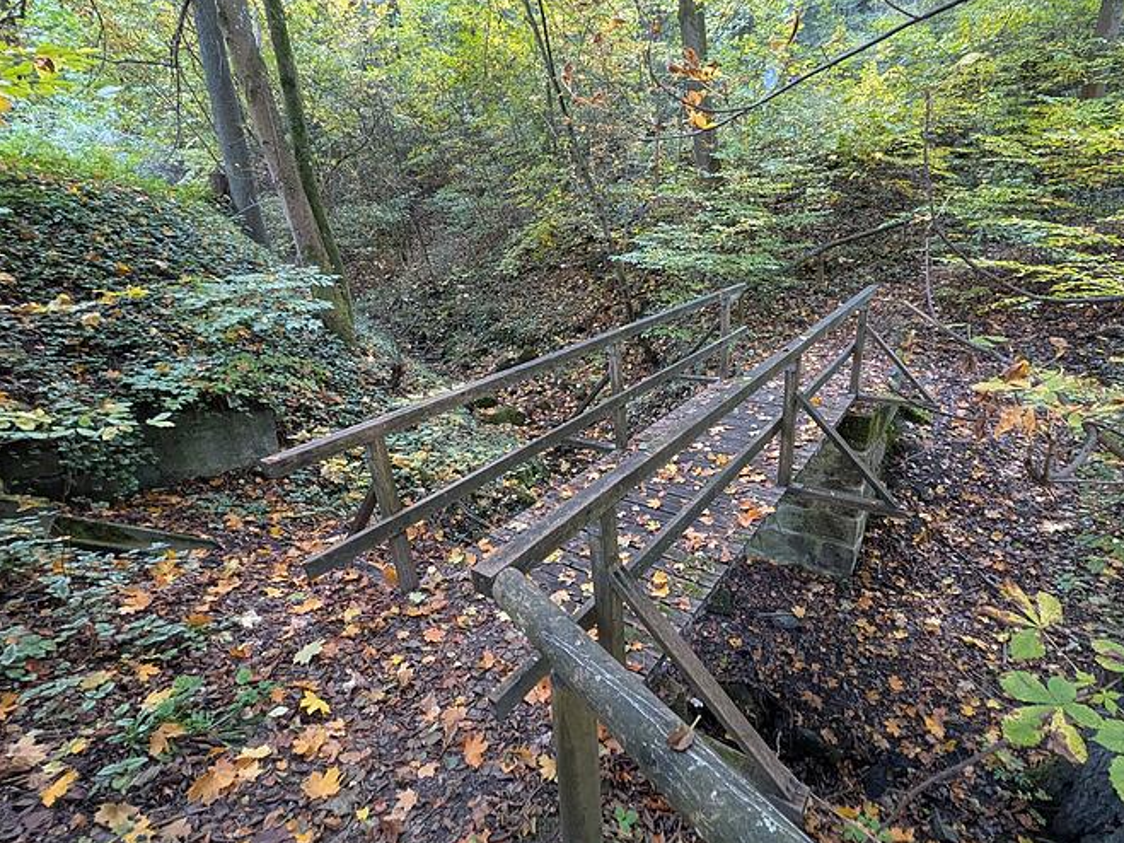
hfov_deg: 90.8
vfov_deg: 74.6
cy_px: 445
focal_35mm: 17
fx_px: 552
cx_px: 612
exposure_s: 1/50
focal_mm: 1.83
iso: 449
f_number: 2.2
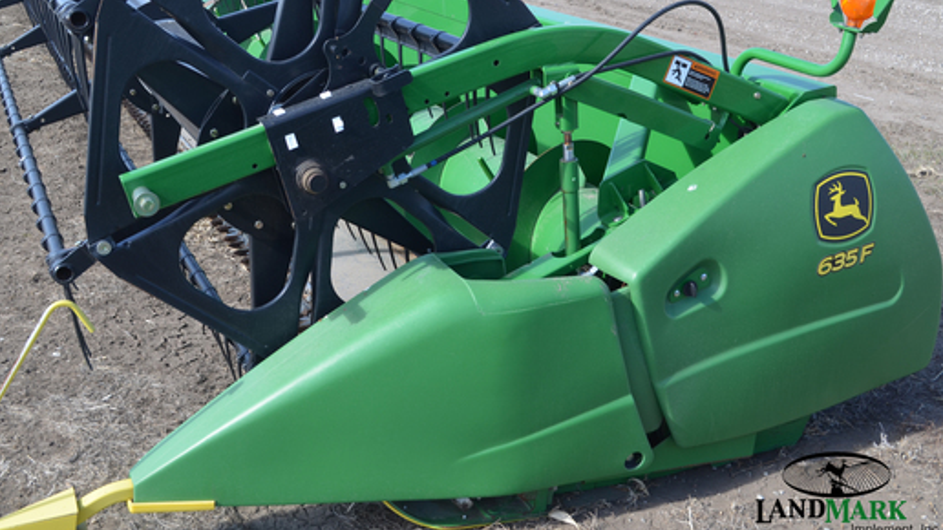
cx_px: 473
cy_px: 225
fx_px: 1075
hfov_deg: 47.4
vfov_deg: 27.7
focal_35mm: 43
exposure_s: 1/200
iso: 200
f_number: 7.1
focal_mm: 26
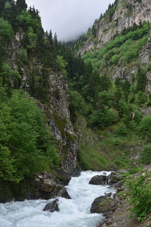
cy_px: 132
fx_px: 258
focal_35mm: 41
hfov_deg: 32.6
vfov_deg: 47.2
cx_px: 70
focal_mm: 32
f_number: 6.3
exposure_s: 1/125
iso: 160
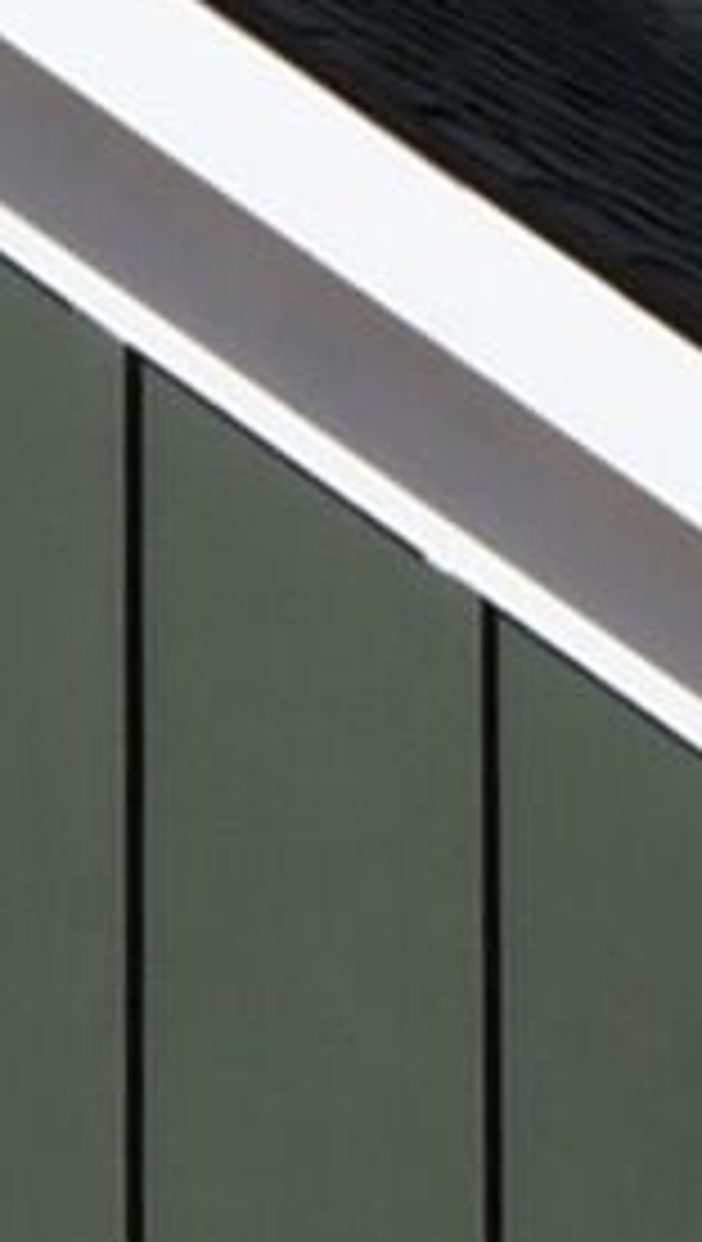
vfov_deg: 5.1
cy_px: 626
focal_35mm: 419
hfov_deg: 2.9
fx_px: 13815
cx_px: -4
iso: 100
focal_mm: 24
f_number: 9
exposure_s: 1/320
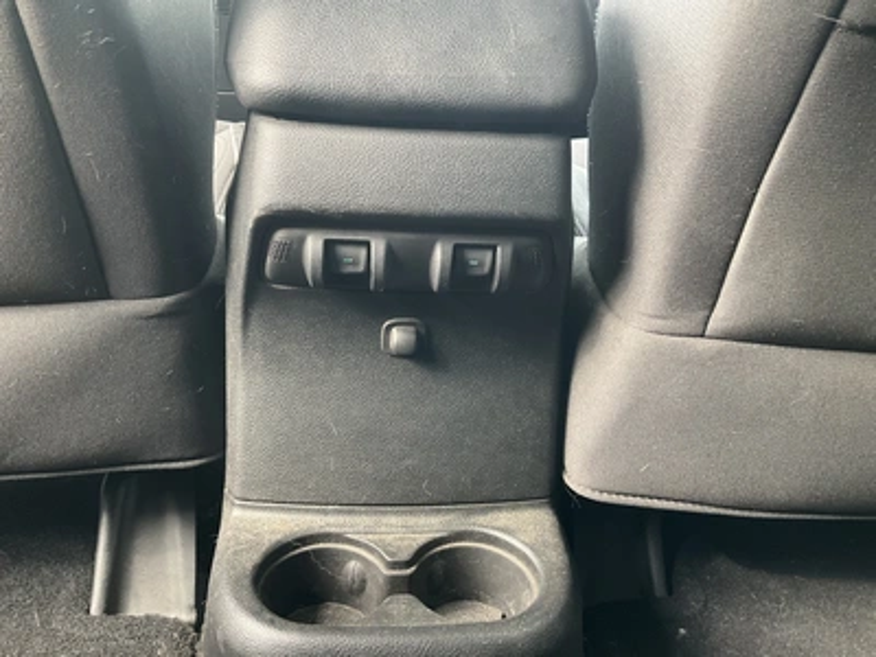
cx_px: 438
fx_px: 734
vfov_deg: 48.2
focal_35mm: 29
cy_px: 328
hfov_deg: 61.7
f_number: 1.8
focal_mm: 3
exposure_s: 1/60
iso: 160
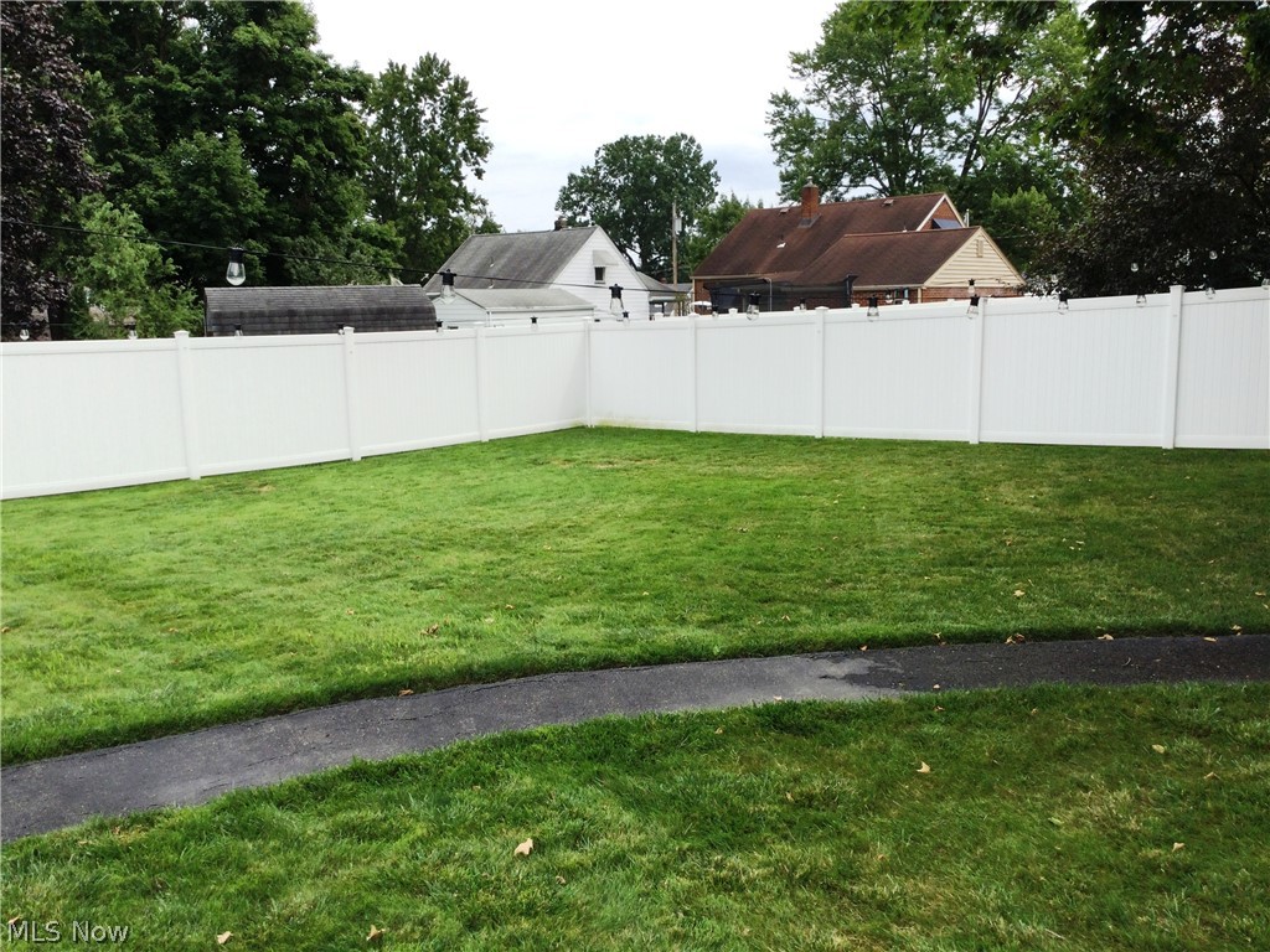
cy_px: 476
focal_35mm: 31
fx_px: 1137
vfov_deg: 45.4
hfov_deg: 58.4
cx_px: 635
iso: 25
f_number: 2.4
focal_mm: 3.3
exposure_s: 1/578
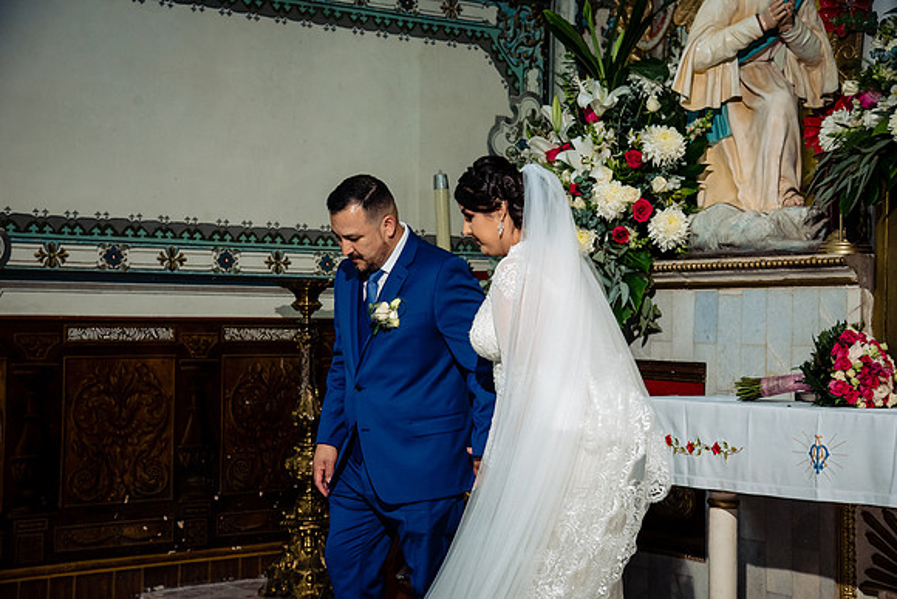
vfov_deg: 19.5
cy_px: 300
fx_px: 1744
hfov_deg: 28.8
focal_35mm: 70
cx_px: 448
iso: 2000
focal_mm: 70
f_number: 7.1
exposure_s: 1/125
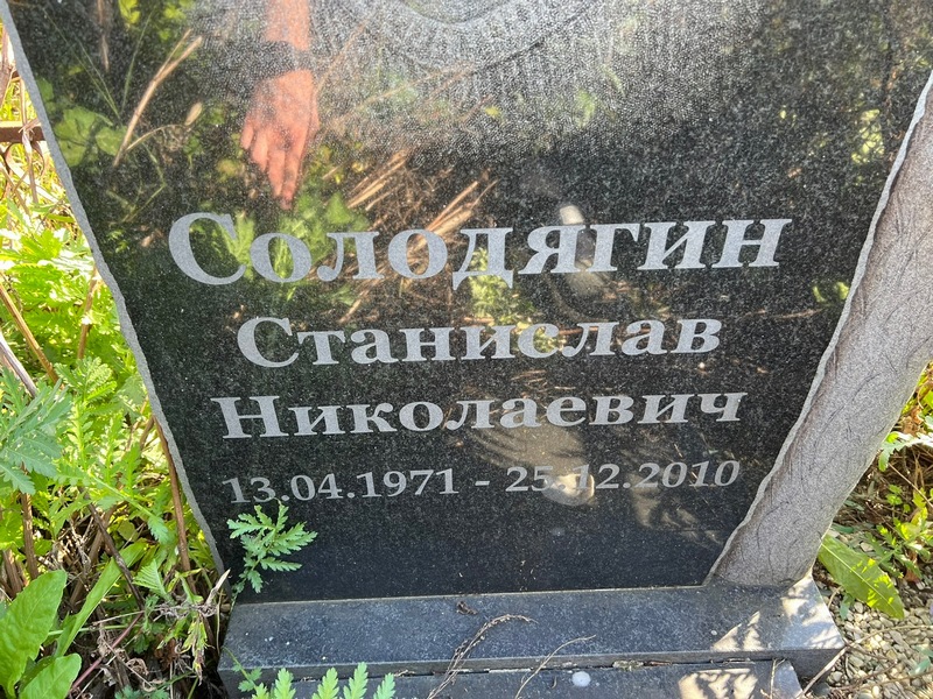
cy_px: 350
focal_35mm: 26
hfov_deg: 67.3
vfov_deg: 53.1
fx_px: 701
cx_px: 466
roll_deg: -1.5
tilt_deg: -40.3
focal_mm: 5.7
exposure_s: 1/121
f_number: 1.5
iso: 64
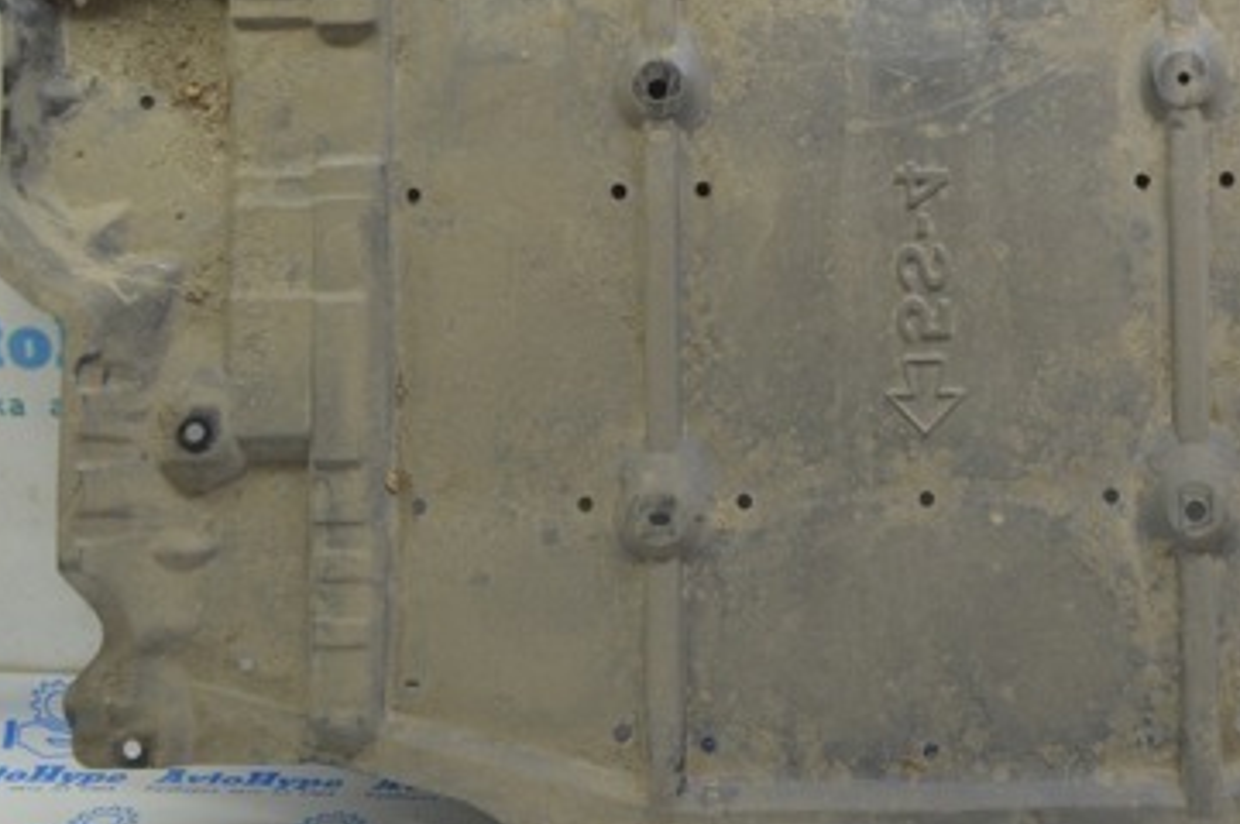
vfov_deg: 24.1
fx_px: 1923
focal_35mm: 56
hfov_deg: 34.9
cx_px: 934
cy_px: 263
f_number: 5.6
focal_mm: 21
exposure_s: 1/20
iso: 400
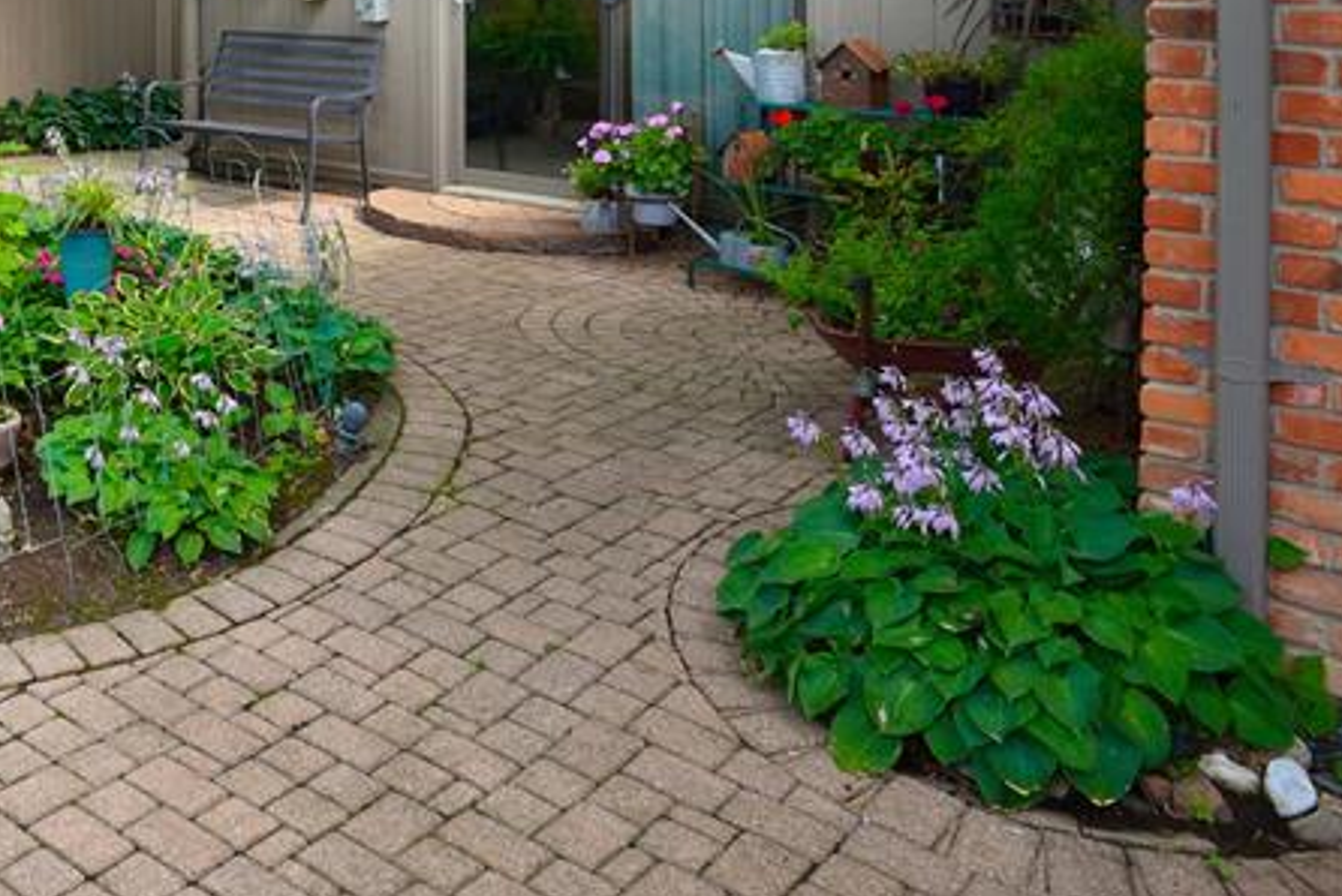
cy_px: -32
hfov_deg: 41.2
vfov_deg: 31.3
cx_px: -78
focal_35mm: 39
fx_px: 1455
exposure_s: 1/80
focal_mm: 17
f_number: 6.3
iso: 100
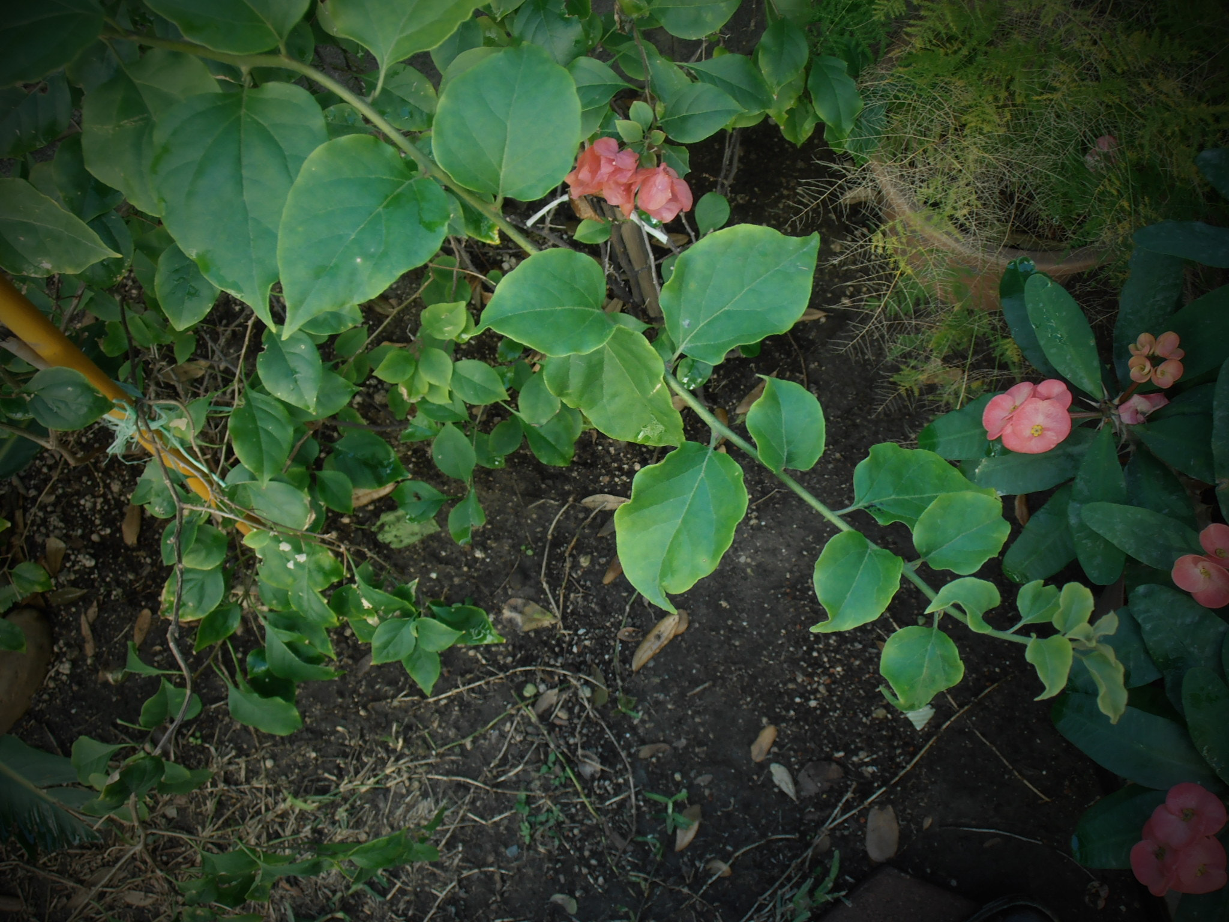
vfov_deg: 38.7
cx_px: 614
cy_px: 461
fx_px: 1314
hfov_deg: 50.1
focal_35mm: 37
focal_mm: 6.61
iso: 80
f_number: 3.9
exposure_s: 1/60
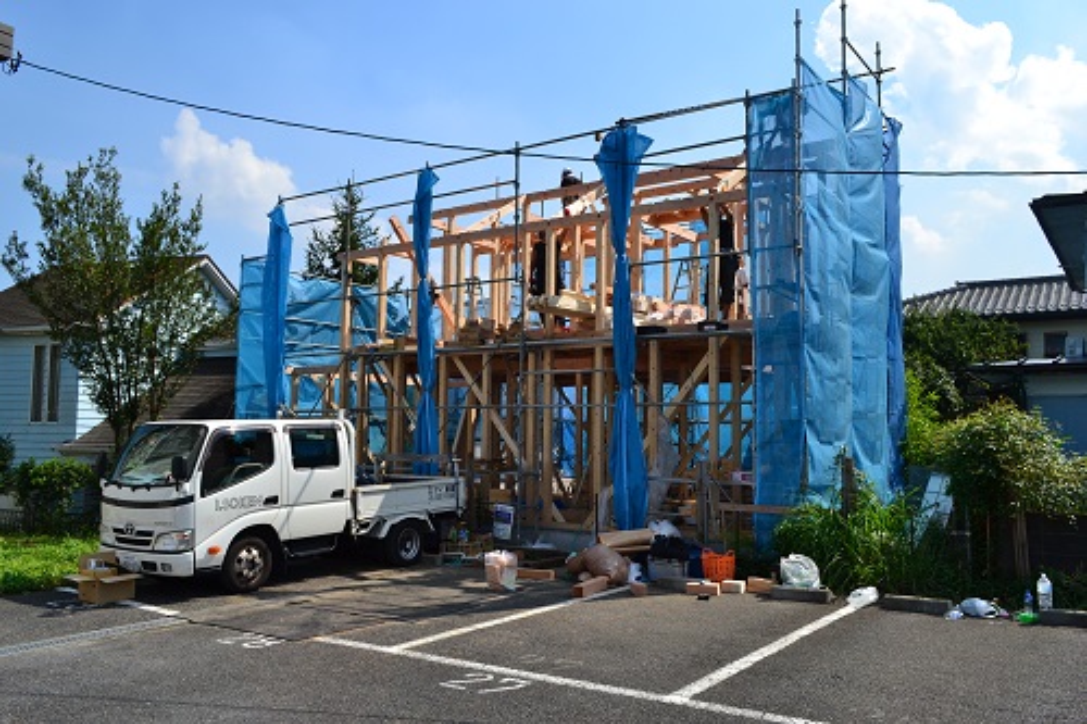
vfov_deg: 43.6
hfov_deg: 61.9
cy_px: 362
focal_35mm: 30
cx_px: 544
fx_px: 905
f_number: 11
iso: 360
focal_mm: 20
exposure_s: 1/500
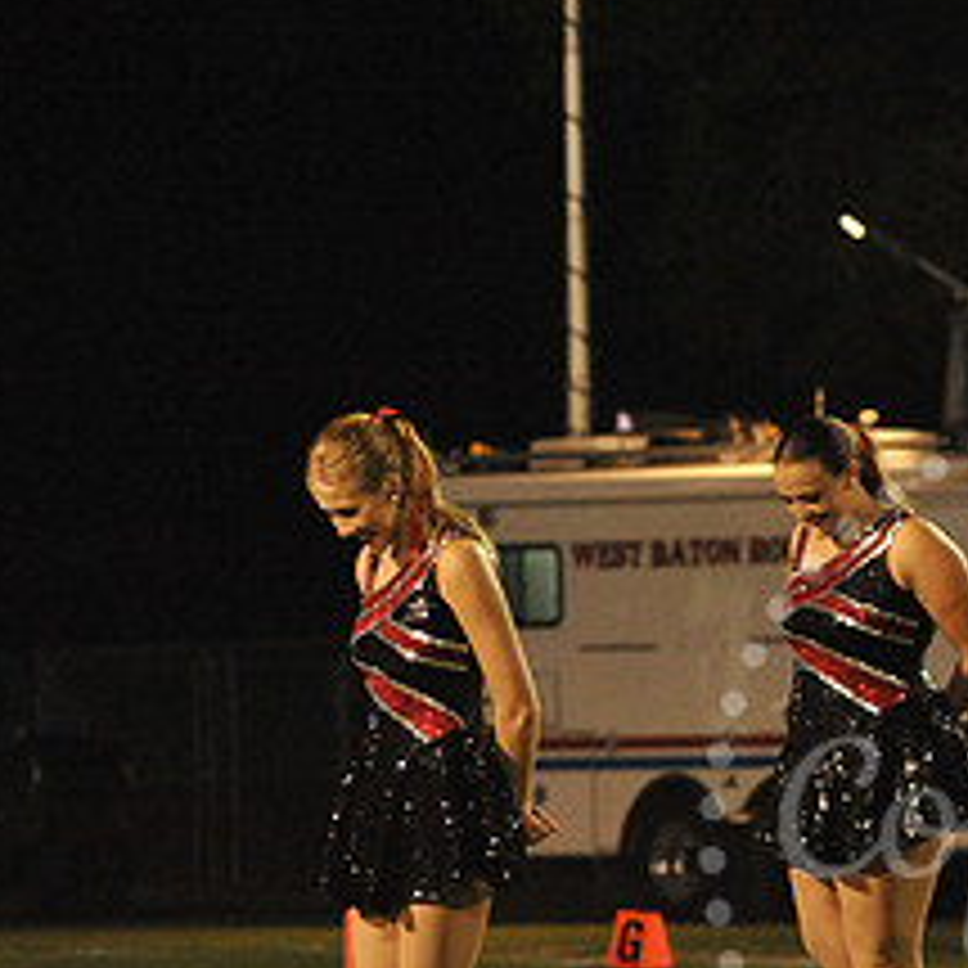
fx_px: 12307
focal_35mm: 389
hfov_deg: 4.5
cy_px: 833
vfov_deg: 4.5
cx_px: 1130
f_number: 5.6
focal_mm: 170
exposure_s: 1/200
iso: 6400
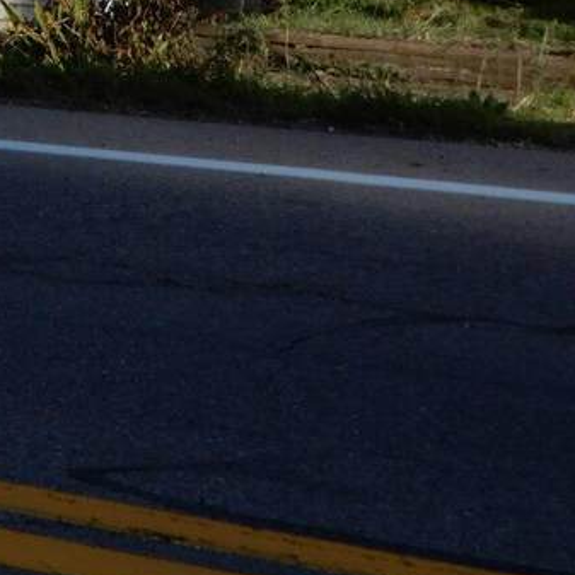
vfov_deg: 12.0
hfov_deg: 11.8
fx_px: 2650
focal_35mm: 141
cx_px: -293
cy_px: -191
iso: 80
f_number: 4
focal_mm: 7.5
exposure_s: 1/800
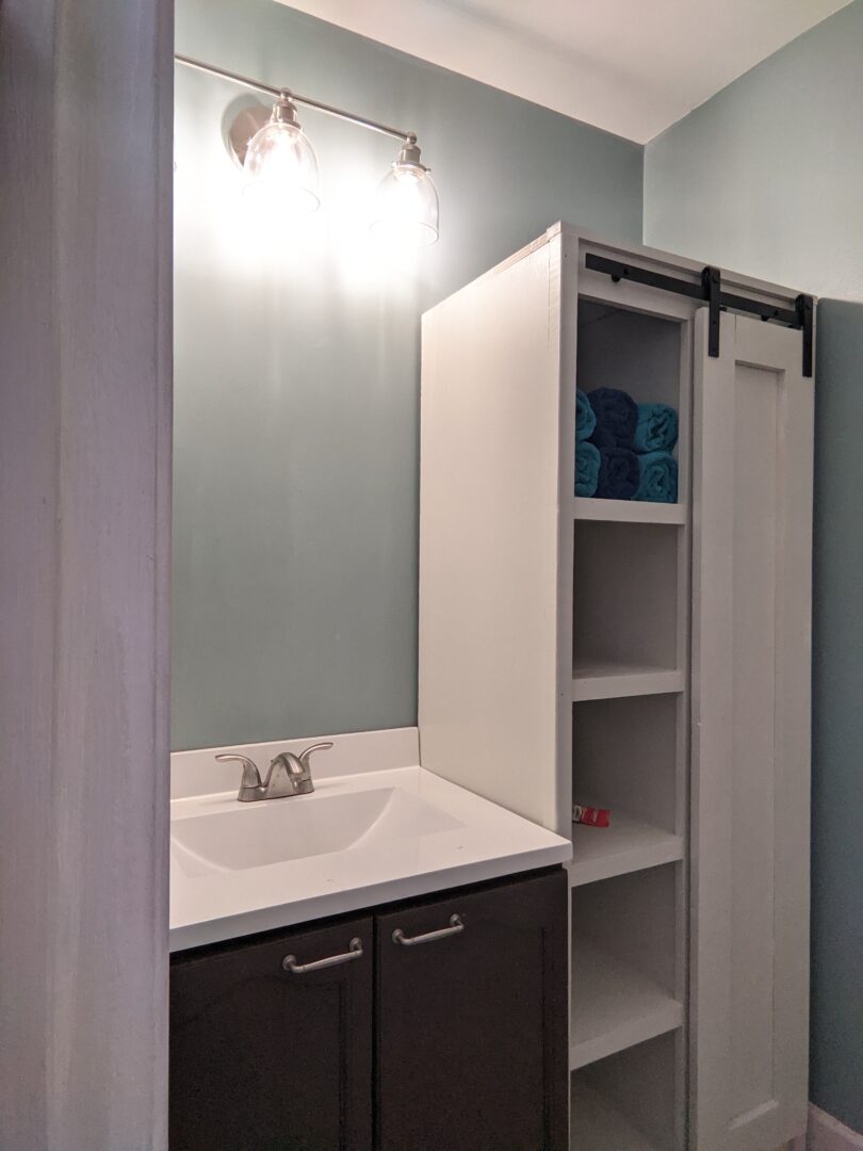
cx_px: 432
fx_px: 698
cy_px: 576
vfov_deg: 79.0
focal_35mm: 21
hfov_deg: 63.4
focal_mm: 2.47
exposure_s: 1/120
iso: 275
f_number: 2
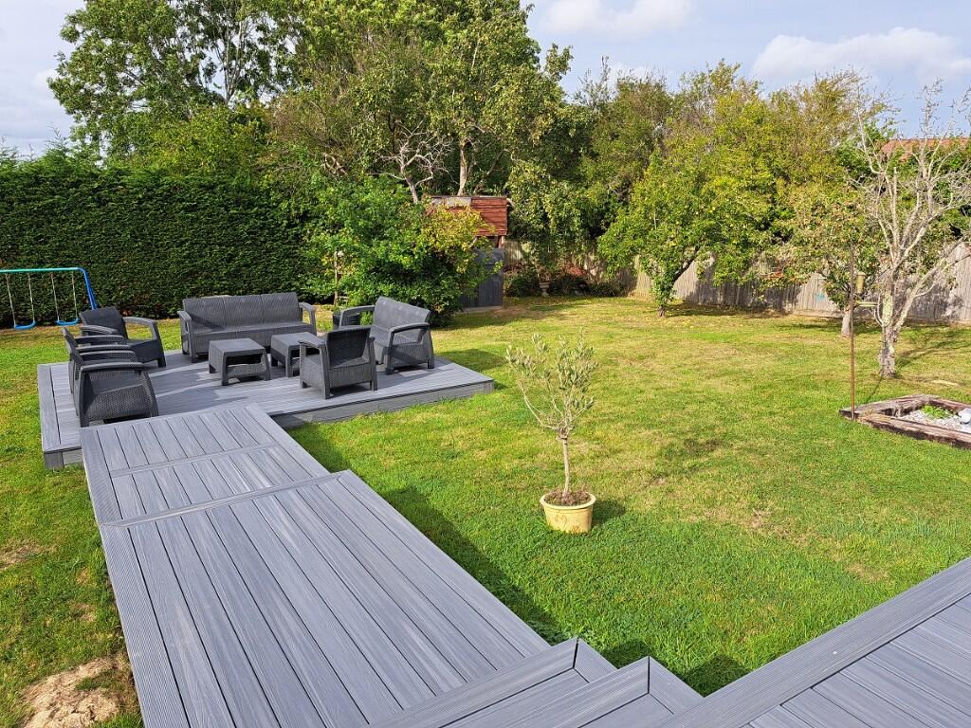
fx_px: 673
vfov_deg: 56.8
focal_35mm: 24
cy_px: 364
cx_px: 486
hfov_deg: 71.6
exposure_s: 1/728
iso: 50
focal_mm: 5.23
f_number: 1.8
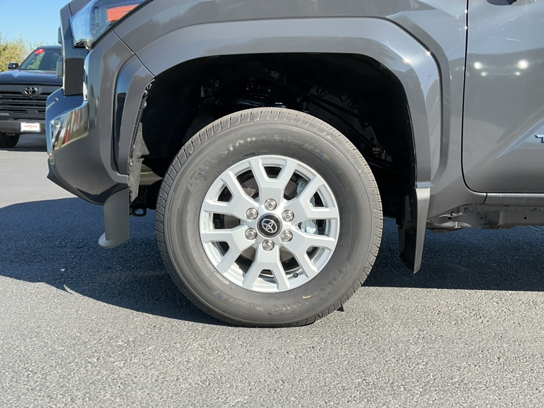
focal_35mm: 30
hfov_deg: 60.0
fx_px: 471
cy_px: 204
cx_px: 272
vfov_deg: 46.8
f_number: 1.8
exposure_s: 1/635
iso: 25
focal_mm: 3
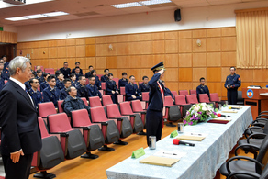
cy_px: 82
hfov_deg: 51.7
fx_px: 276
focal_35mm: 37
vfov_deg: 36.0
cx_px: 154
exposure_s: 1/125
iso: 2200
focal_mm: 18
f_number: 4
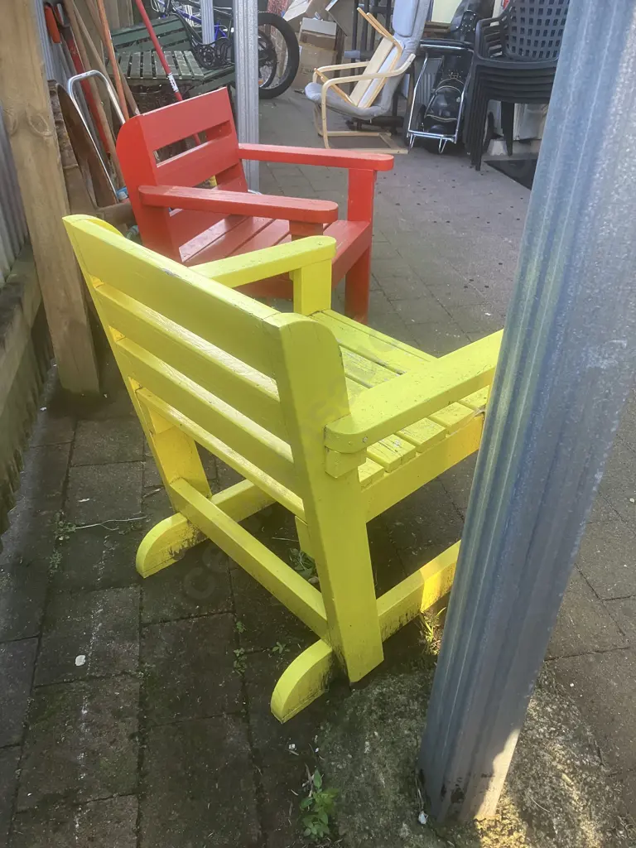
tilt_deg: -31.0
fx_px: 686
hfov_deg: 49.7
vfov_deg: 63.4
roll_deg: -2.7
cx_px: 318
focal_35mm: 28
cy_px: 424
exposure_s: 1/80
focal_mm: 3.99
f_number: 1.8
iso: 80
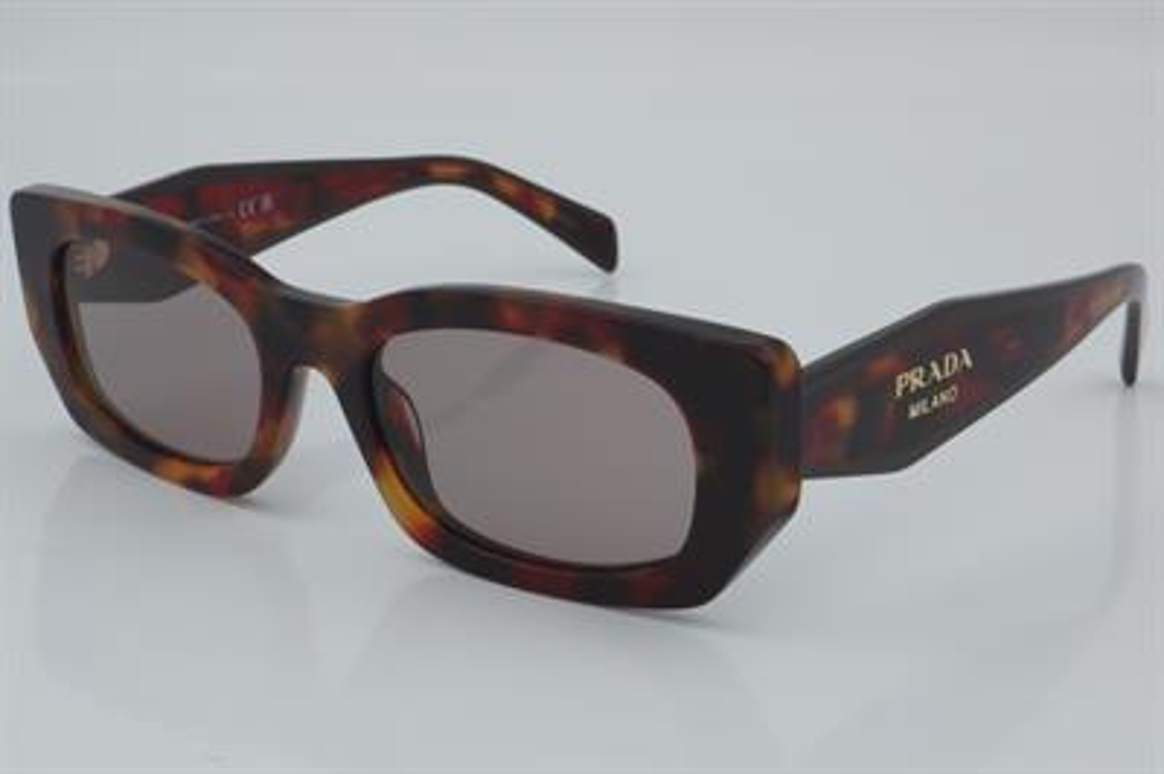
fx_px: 2423
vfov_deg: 18.2
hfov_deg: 27.0
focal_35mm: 75
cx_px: 582
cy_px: 387
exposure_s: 1/4
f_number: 32
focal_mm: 50
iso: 100
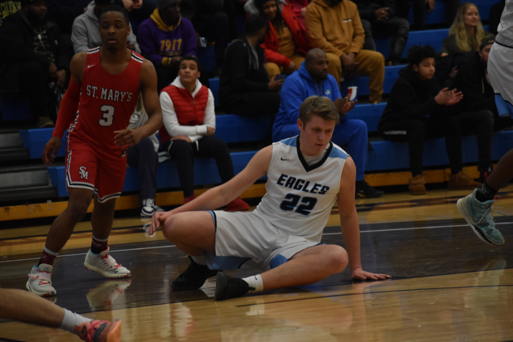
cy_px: 171
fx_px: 2608
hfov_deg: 11.2
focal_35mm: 183
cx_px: 256
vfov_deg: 7.5
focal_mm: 122
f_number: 4.8
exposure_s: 1/400
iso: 1600
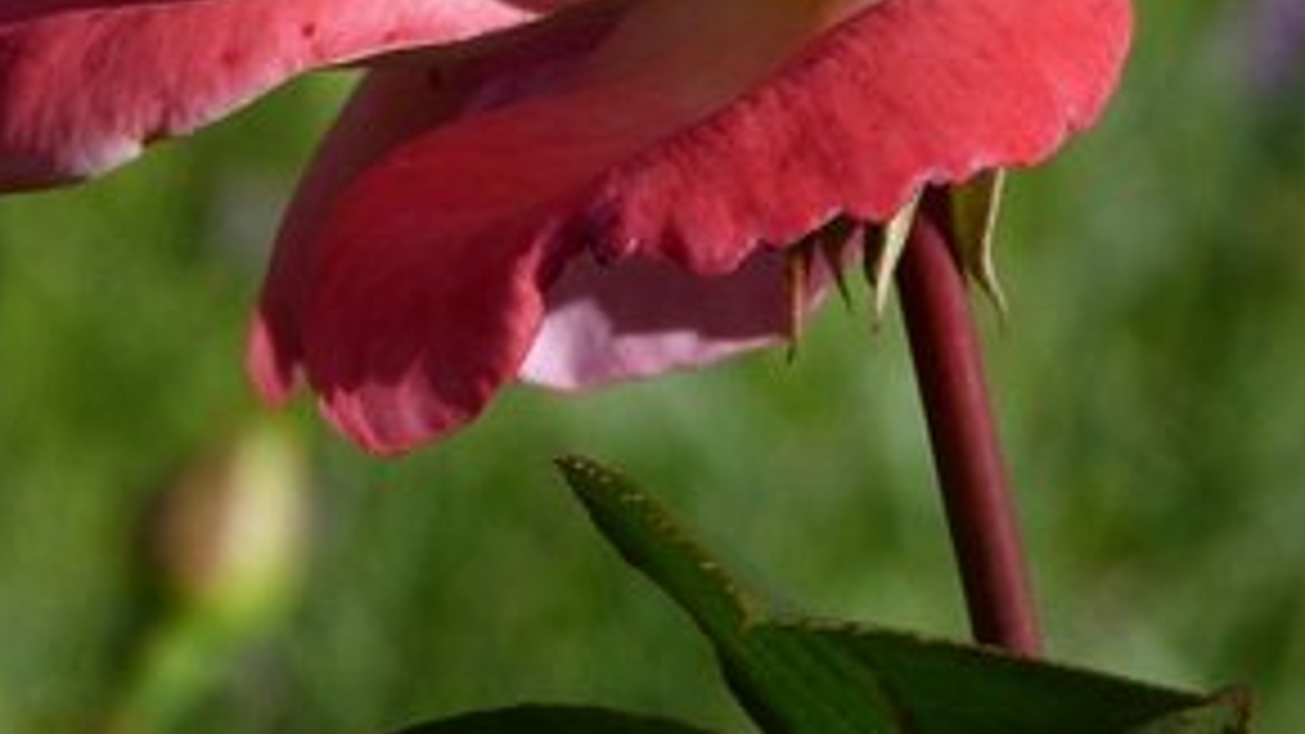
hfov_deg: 3.0
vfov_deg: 1.7
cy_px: -158
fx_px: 25290
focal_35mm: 731
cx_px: 698
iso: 80
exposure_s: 1/250
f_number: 5.6
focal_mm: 54.7
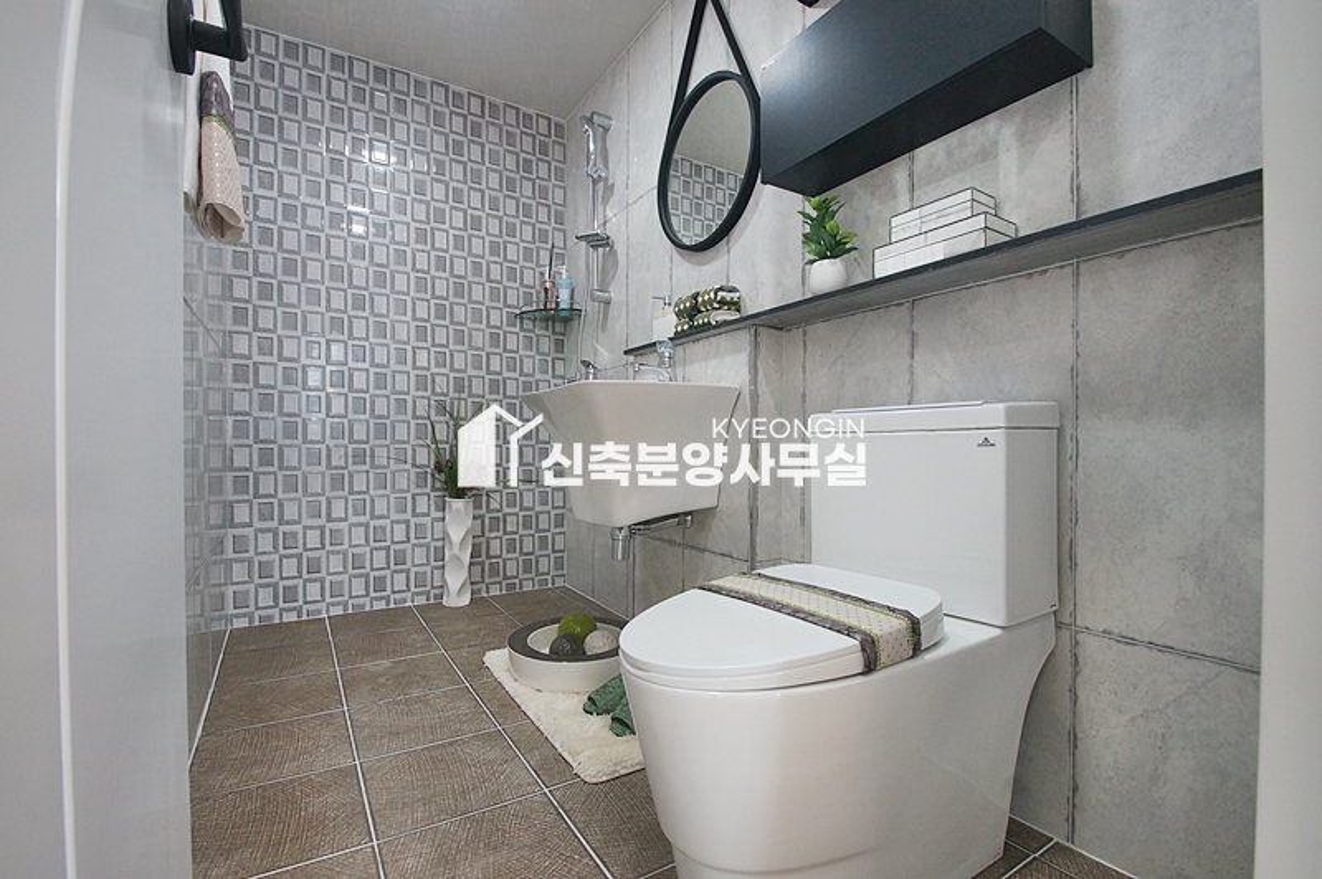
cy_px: 440
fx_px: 605
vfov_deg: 72.0
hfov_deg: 95.0
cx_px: 661
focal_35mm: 16
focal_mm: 11
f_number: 7.1
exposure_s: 1/25
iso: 800
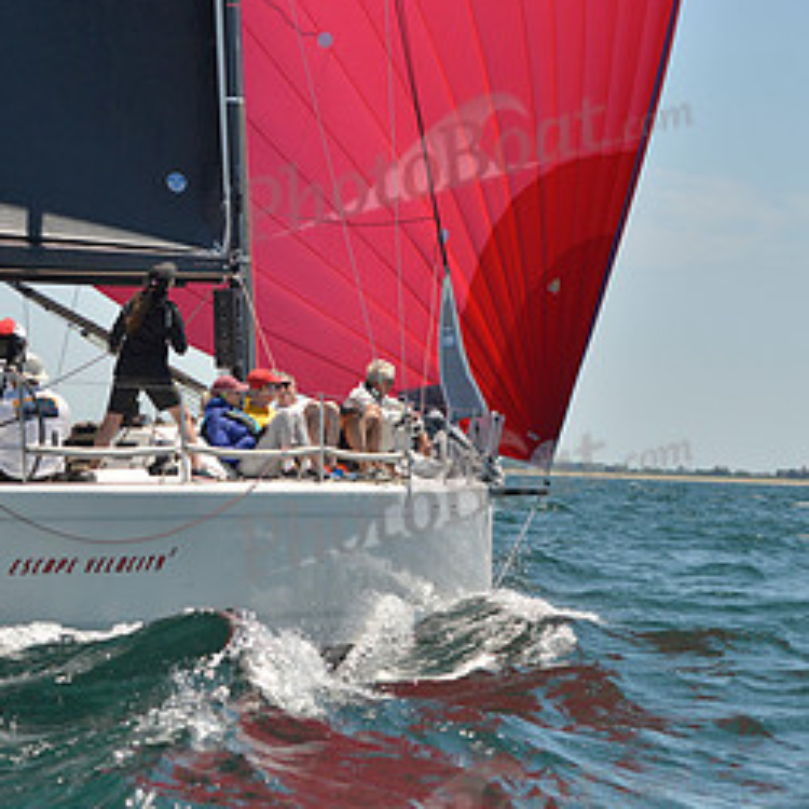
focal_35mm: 138
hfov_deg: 12.5
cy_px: 374
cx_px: 71
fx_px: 3649
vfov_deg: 12.7
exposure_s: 1/1250
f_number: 5
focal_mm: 70
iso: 280
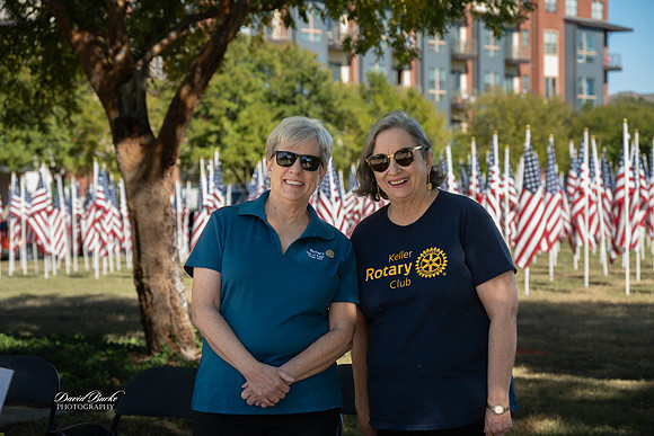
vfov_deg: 16.5
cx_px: 327
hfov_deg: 24.5
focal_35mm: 83
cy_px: 218
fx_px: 1508
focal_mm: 83
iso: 200
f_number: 6.3
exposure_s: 1/250
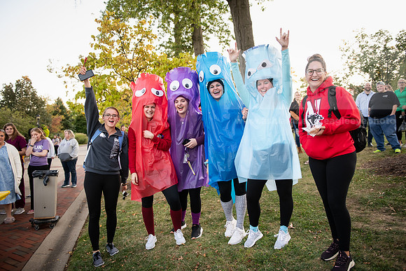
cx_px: 203
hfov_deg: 65.5
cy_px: 136
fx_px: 316
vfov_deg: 46.4
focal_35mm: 28
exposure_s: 1/250
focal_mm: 28
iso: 1000
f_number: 3.2
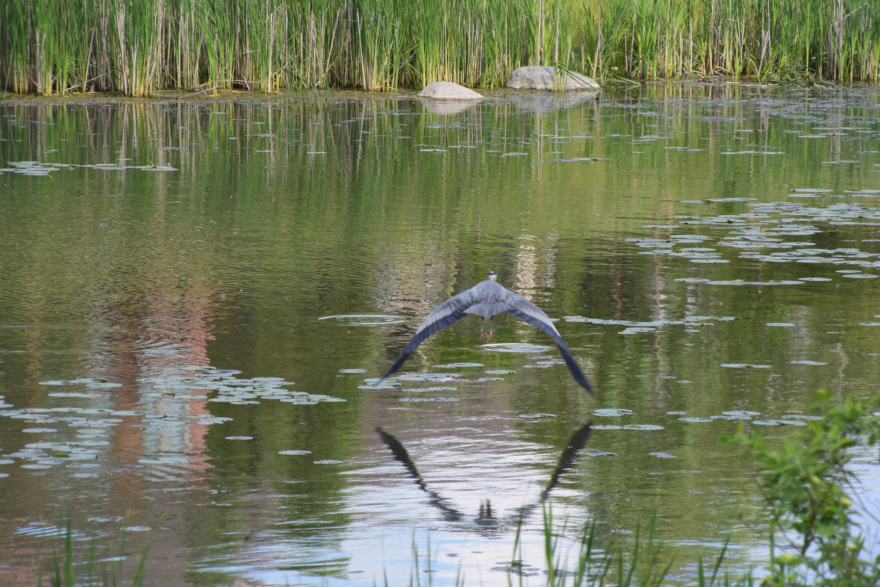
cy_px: 294
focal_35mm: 270
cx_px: 440
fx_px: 6600
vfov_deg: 5.1
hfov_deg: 7.6
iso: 160
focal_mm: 100
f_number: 5.6
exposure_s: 1/200
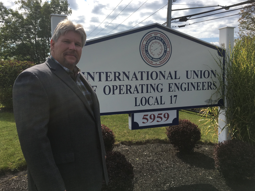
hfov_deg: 60.0
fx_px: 221
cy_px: 92
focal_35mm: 30
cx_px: 124
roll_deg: -0.1
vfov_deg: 46.8
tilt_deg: -4.6
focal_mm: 4.15
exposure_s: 1/1709
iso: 25
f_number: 2.2
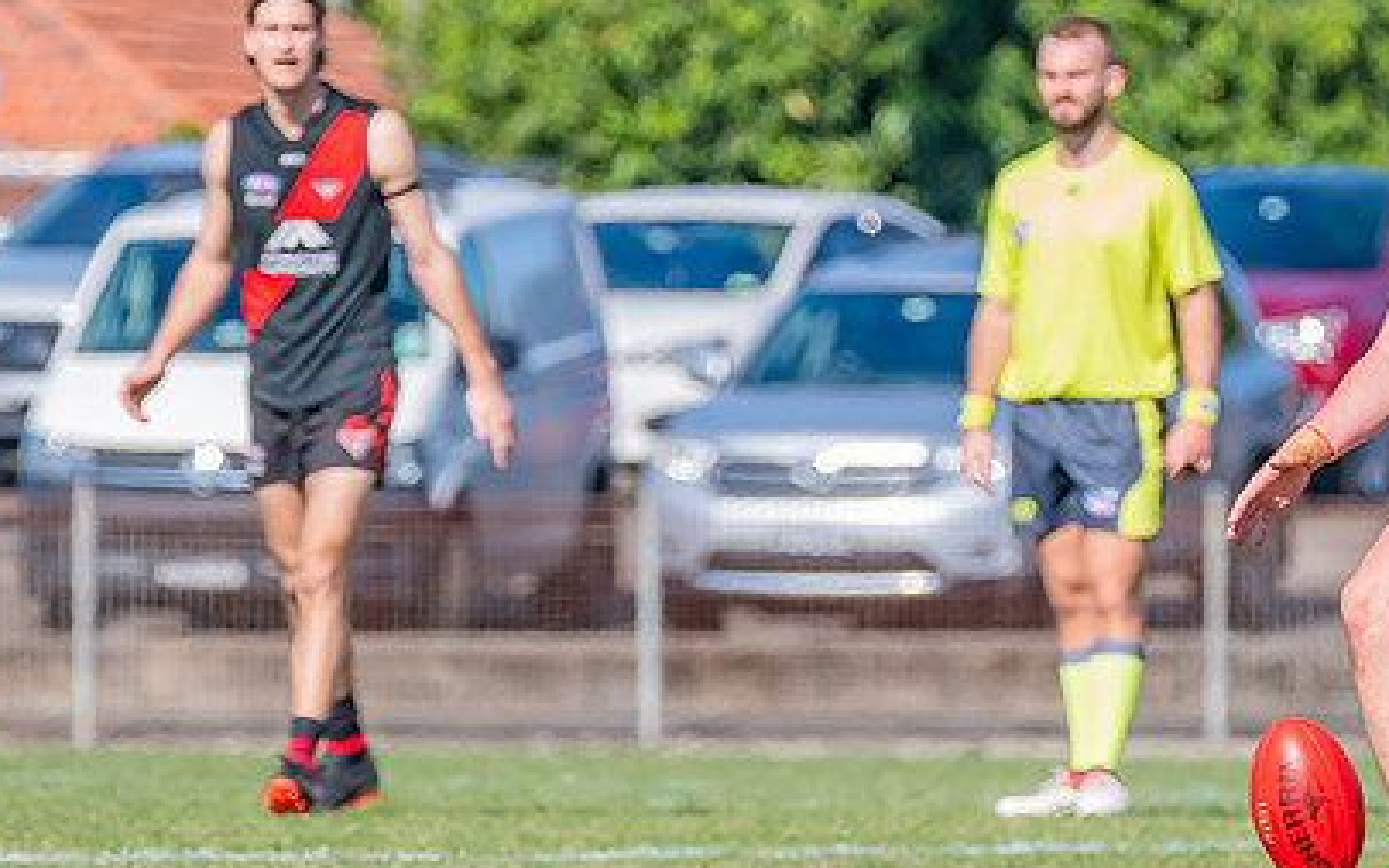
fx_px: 35124
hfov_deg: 2.3
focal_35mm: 928
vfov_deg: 1.4
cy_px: 426
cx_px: 1388
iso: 800
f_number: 9
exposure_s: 1/1600
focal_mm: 400
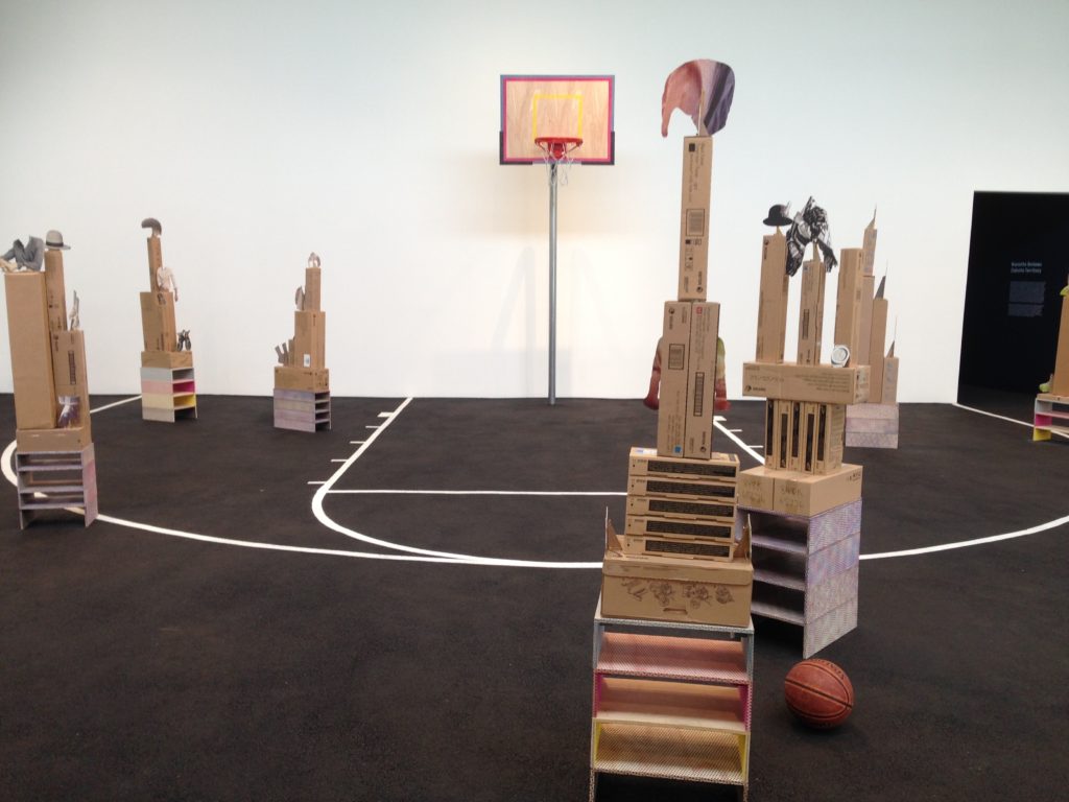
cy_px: 401
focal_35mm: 33
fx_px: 1019
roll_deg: -2.1
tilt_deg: -6.4
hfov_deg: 55.4
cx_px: 534
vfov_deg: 42.9
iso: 50
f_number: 2.4
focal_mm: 4.12
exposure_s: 1/30
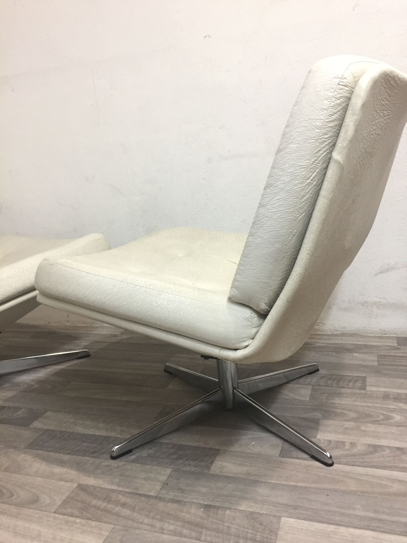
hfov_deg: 48.2
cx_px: 204
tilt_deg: -12.4
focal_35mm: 29
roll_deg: +4.3
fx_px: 455
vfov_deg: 61.7
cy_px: 272
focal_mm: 4.15
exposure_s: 1/33
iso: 200
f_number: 2.2
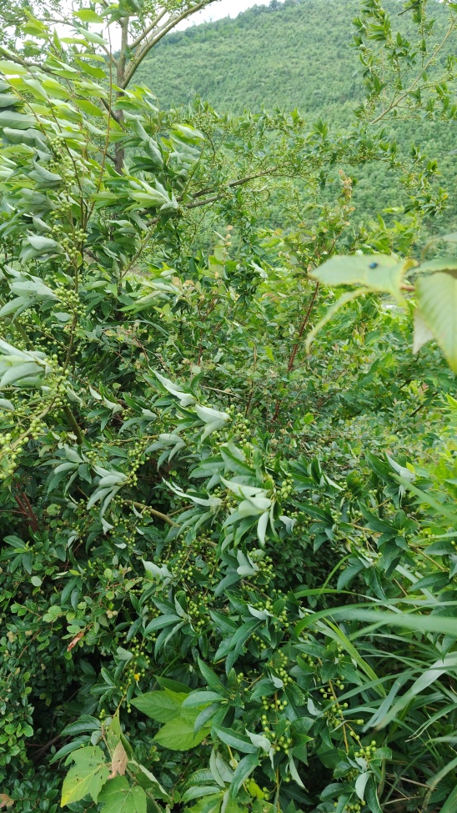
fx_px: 668
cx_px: 157
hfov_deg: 37.4
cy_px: 426
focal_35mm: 31
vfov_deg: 62.6
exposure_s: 1/157
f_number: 1.88
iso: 99
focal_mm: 4.84
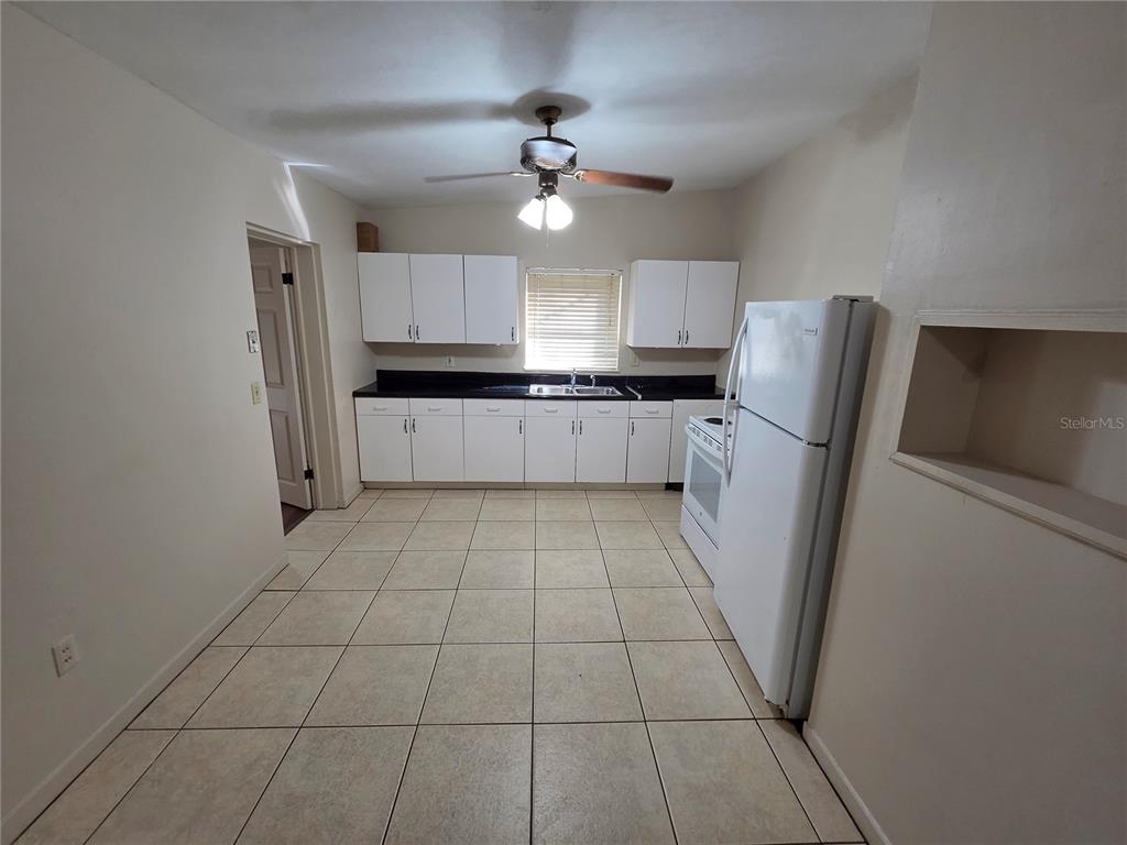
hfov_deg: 106.2
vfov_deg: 89.9
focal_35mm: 13
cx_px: 564
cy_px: 422
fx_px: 423
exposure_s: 1/60
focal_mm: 2.2
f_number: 2.2
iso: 200
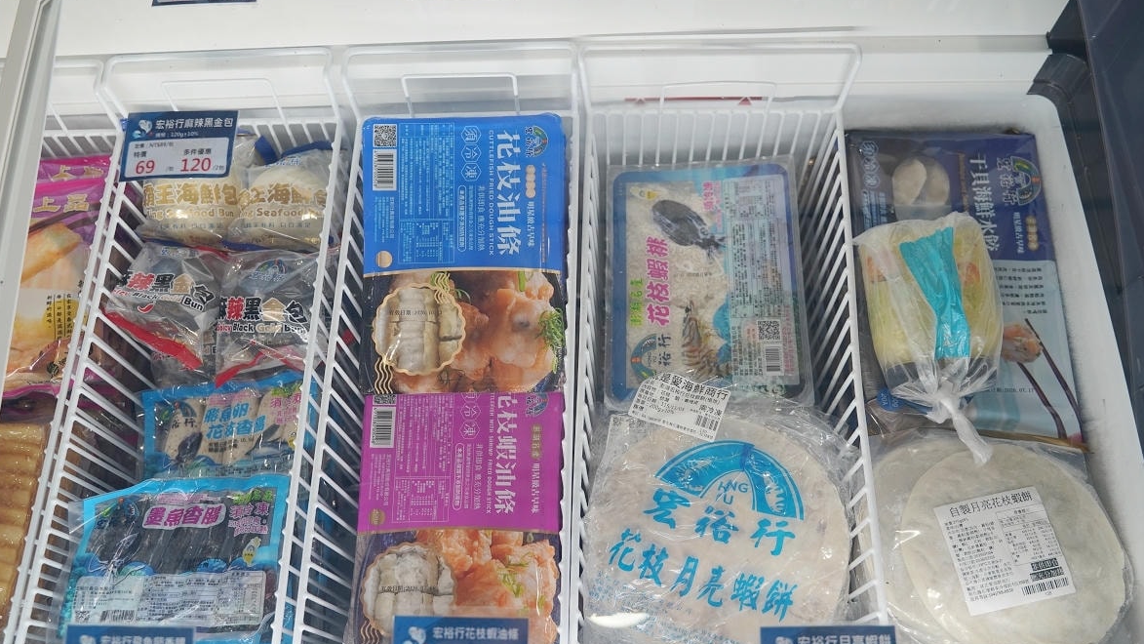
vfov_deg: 38.9
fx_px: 910
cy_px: 352
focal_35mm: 30
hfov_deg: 64.3
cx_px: 575
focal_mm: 28
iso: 640
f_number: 4
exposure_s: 1/160
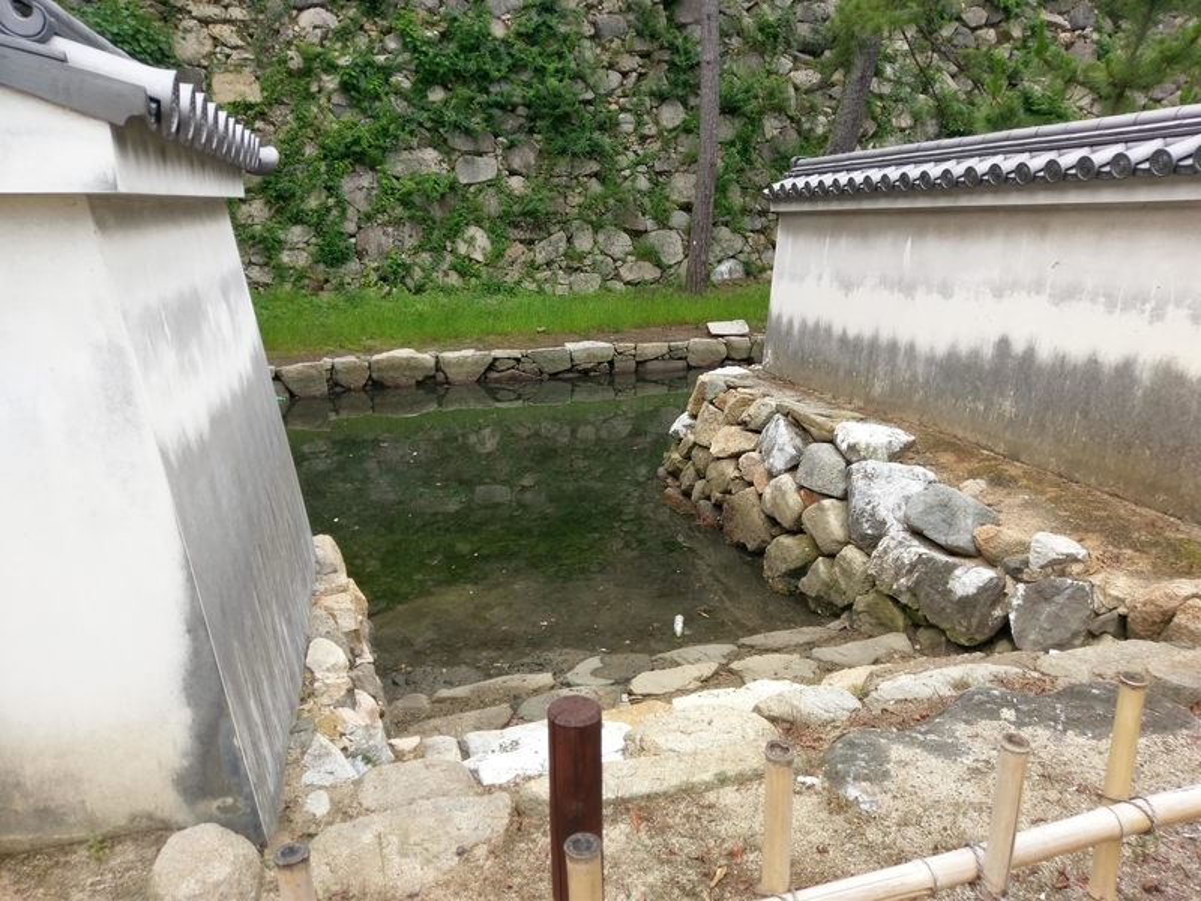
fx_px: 902
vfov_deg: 53.1
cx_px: 600
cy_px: 450
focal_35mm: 26
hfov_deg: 67.3
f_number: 1.8
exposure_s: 1/238
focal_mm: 4.58
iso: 100
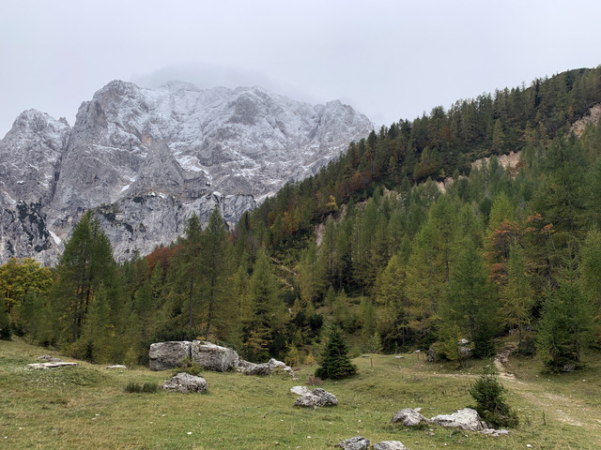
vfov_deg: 53.1
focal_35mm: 26
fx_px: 451
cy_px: 225
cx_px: 300
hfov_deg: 67.3
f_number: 1.8
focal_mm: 4.25
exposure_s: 1/1387
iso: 25
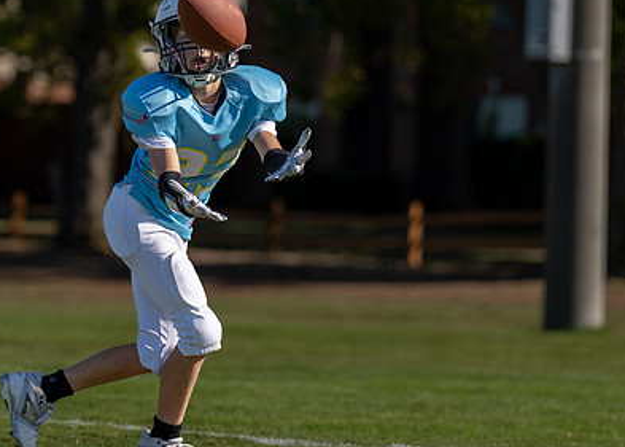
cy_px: 160
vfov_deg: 4.7
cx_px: 121
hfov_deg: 6.6
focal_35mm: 307
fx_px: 5451
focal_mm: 144
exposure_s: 1/4000
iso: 100
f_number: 2.8
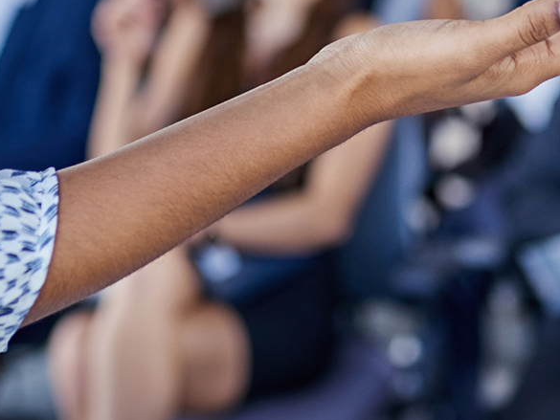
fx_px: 1489
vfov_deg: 15.6
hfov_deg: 21.3
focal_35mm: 92
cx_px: 301
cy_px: -43
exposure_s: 1/320
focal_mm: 35
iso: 200
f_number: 1.8
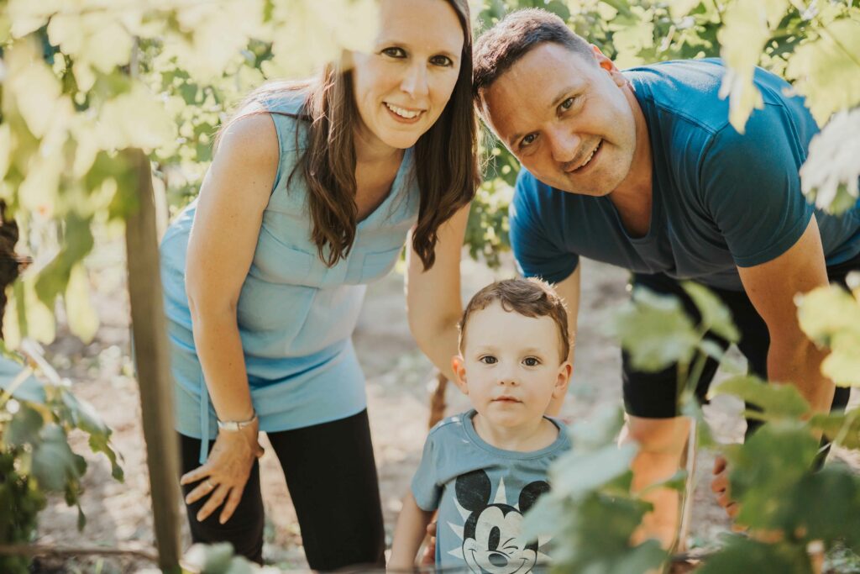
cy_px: 287
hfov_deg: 54.4
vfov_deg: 37.9
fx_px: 836
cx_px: 430
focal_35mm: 35
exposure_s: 1/2000
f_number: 1.4
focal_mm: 35
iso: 100
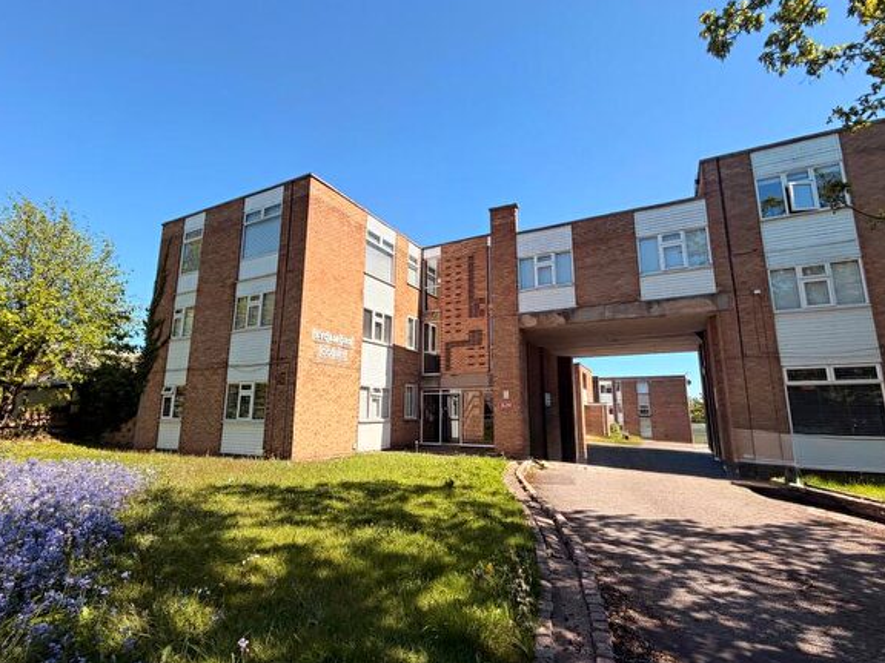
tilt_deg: +11.5
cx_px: 446
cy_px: 329
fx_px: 435
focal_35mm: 17
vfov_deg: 74.7
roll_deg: +0.0
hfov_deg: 91.0
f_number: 2.2
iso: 40
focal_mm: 2.22
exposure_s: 1/770
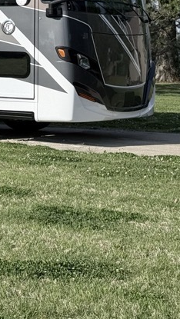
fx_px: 1093
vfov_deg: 16.4
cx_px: -184
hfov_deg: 8.9
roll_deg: +1.3
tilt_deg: +1.8
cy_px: 27
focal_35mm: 129
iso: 64
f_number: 1.78
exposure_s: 1/6536
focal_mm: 6.76
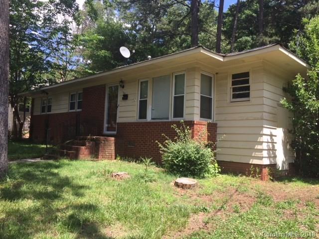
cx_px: 160
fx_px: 267
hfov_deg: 61.7
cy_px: 120
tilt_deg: +3.6
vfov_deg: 48.2
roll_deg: -2.7
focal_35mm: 29
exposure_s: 1/618
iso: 32
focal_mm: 4.15
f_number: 2.2
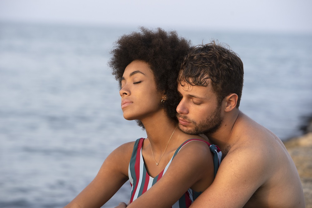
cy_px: 104
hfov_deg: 11.9
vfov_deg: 7.9
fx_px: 1499
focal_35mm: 173
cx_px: 156
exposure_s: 1/200
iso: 400
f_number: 6.3
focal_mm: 173
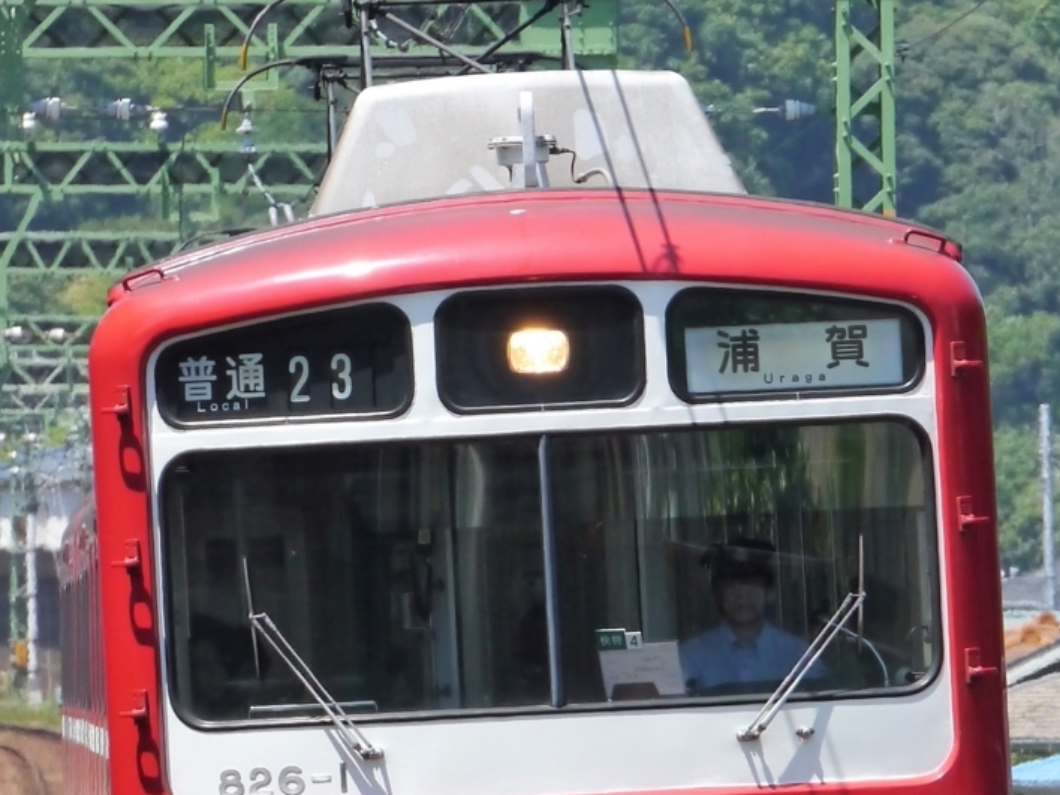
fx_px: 13290
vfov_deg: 3.4
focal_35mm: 434
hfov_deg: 4.6
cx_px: 528
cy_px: 680
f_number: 8
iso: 800
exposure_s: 1/1000
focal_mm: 150
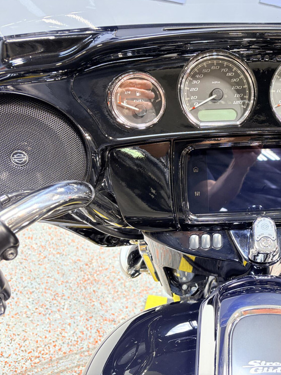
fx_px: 379
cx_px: 248
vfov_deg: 52.6
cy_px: 186
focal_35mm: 35
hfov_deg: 38.2
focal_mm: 5.96
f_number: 1.6
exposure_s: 1/60
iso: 100
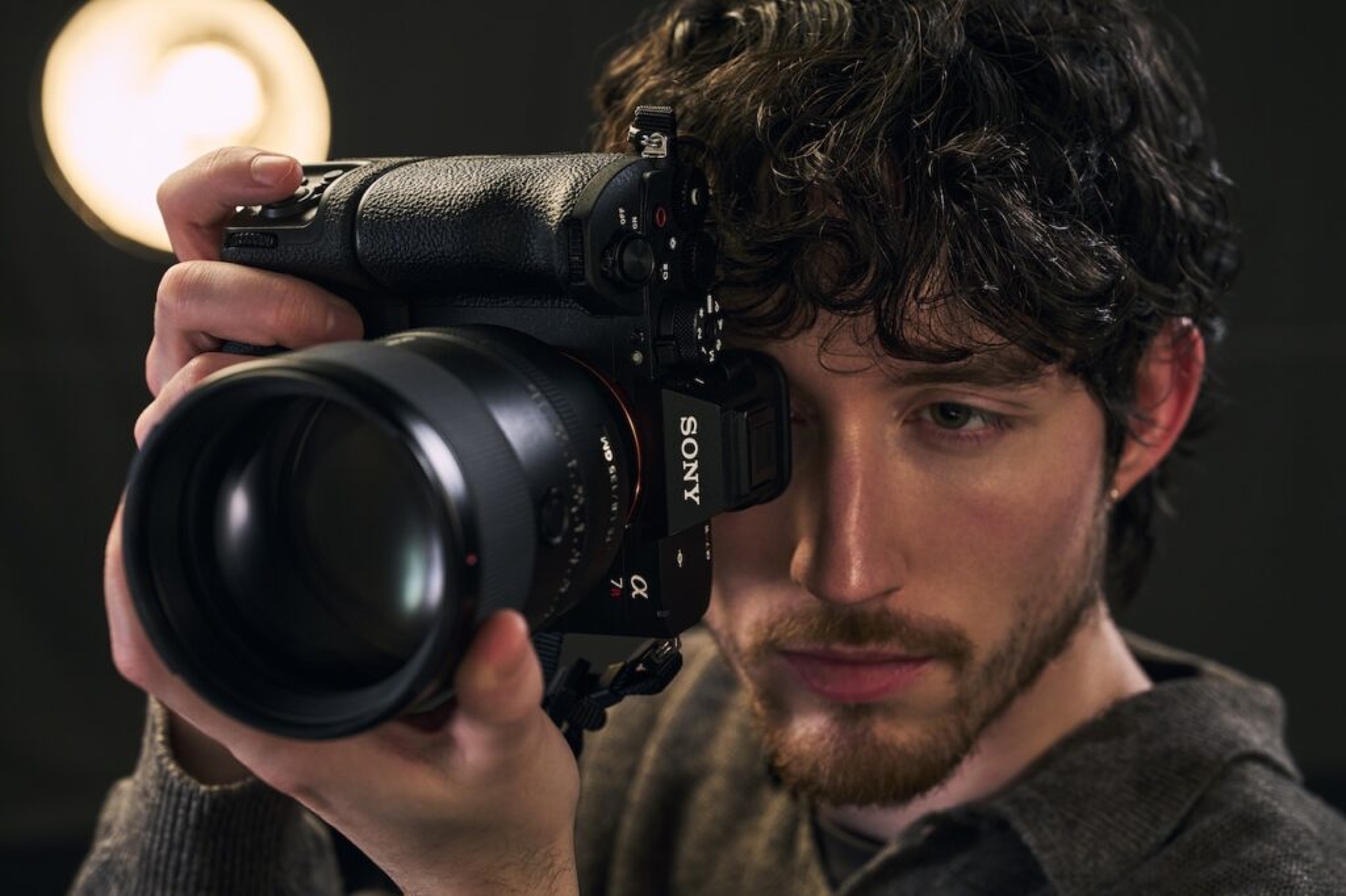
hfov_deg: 28.9
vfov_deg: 19.4
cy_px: 448
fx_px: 2616
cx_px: 673
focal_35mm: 70
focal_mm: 70
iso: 800
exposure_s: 1/80
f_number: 5
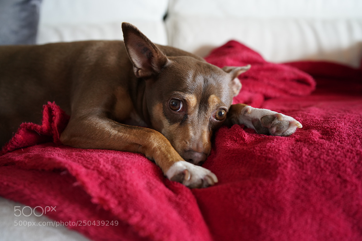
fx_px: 352
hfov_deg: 54.4
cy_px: 120
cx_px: 181
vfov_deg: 37.9
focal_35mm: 35
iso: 1600
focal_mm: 35
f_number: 2.8
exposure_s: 1/80
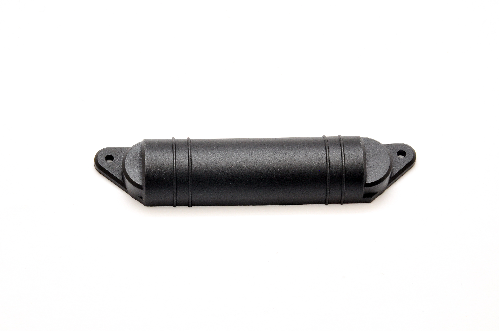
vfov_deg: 7.9
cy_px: 166
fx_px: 2409
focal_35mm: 174
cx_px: 250
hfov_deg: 11.8
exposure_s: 1/60
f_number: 22
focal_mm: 116
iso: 400
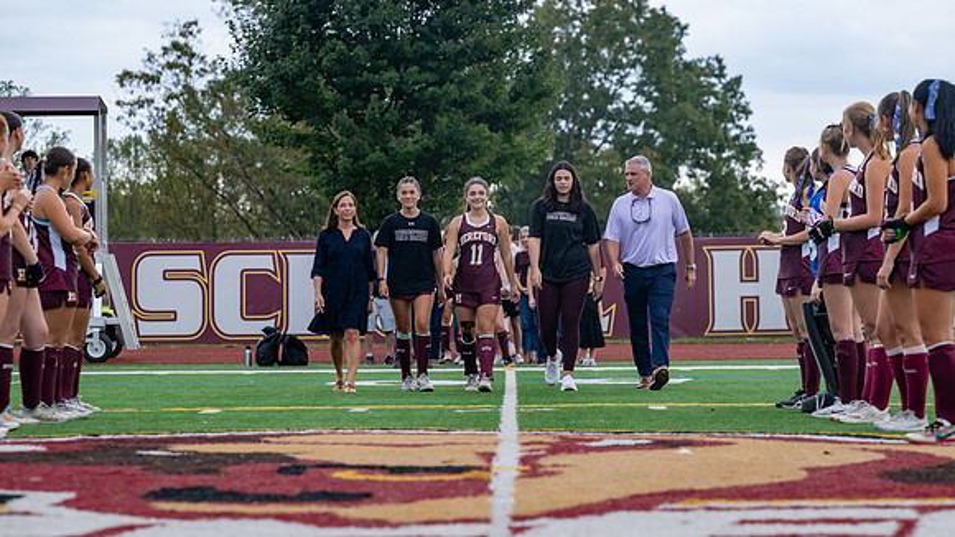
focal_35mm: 139
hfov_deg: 15.5
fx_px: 3517
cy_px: 311
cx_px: 498
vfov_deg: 8.7
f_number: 4.5
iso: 1250
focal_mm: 120
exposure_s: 1/640
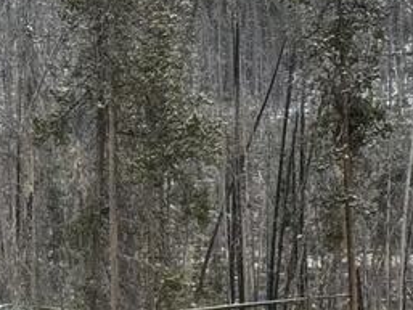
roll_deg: +3.6
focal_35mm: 239
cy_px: 440
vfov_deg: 6.2
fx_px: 2853
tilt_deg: -8.3
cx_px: -18
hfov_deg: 8.2
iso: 64
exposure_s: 1/1458
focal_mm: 6.76
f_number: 1.78
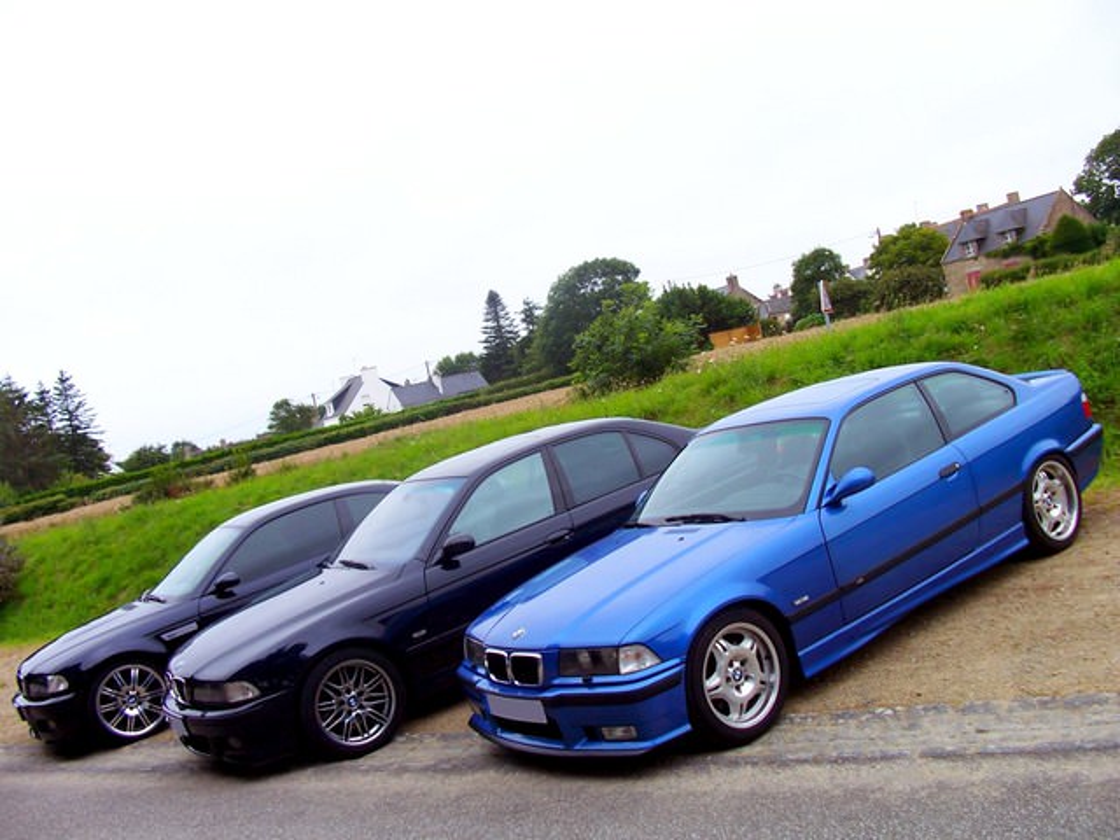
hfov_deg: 52.6
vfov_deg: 40.7
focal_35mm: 35
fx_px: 1132
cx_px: 560
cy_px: 420
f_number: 2.8
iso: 80
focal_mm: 6
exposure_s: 1/500
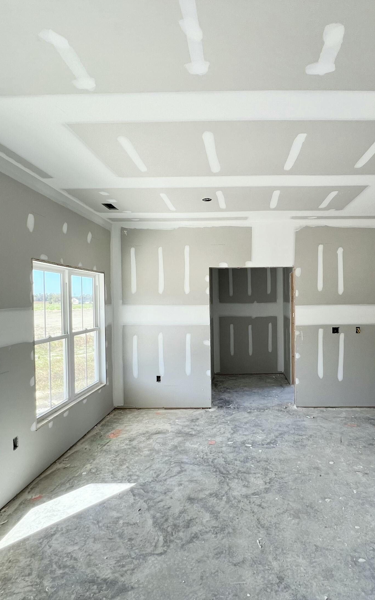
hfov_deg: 61.3
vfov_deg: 88.0
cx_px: 236
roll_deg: +0.5
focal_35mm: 19
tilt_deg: -1.3
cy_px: 306
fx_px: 311
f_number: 1.8
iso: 32
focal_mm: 1.57
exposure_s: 1/135
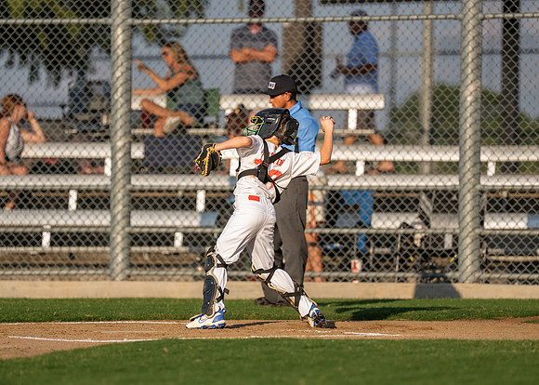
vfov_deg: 5.3
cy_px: 214
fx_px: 4161
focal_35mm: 272
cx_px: 266
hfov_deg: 7.4
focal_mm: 200
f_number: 2.8
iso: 400
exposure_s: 1/5000
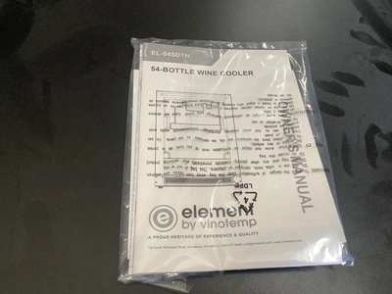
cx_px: 196
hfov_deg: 58.4
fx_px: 351
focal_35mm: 31
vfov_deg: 45.4
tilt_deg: -62.9
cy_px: 147
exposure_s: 1/60
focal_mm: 3.3
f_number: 2.4
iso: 100
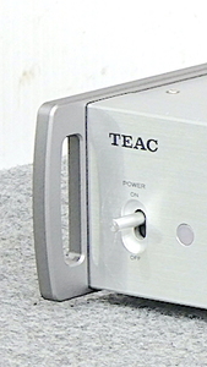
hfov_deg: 2.2
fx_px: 5429
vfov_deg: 3.9
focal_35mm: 557
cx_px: 556
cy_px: 174
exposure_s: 1/5
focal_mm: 28.7
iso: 200
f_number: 5.5
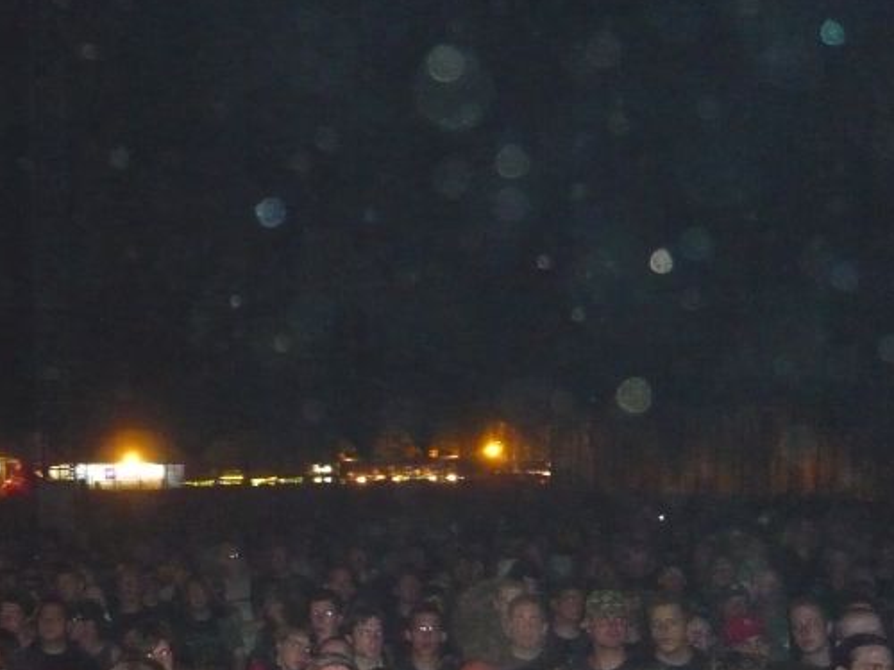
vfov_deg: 29.8
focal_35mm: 48
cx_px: 215
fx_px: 1240
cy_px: 497
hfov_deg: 38.5
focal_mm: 4.9
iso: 640
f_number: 2.9
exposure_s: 1/30
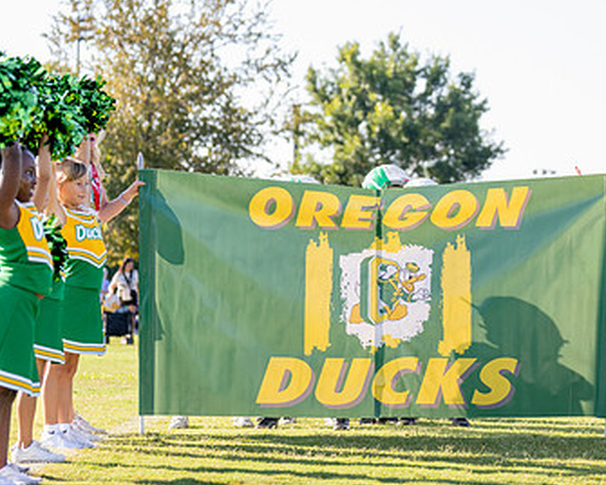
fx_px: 2242
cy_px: 249
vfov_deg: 12.3
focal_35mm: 125
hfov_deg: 15.3
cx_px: 460
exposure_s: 1/2000
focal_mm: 70
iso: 500
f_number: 2.8
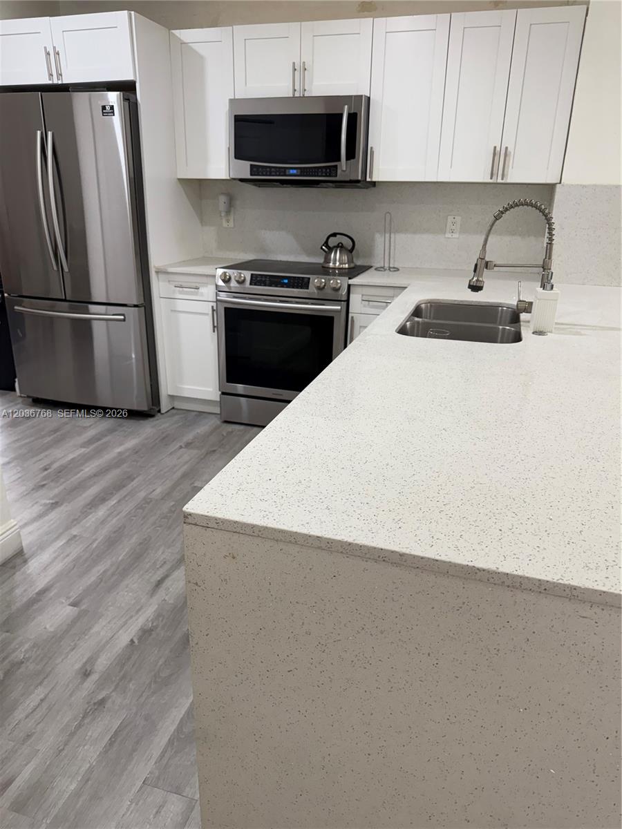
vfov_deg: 71.6
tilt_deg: -20.7
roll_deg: -1.8
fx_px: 575
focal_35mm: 24
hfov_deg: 56.8
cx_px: 311
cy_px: 414
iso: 200
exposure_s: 1/120
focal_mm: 6.76
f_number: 1.78
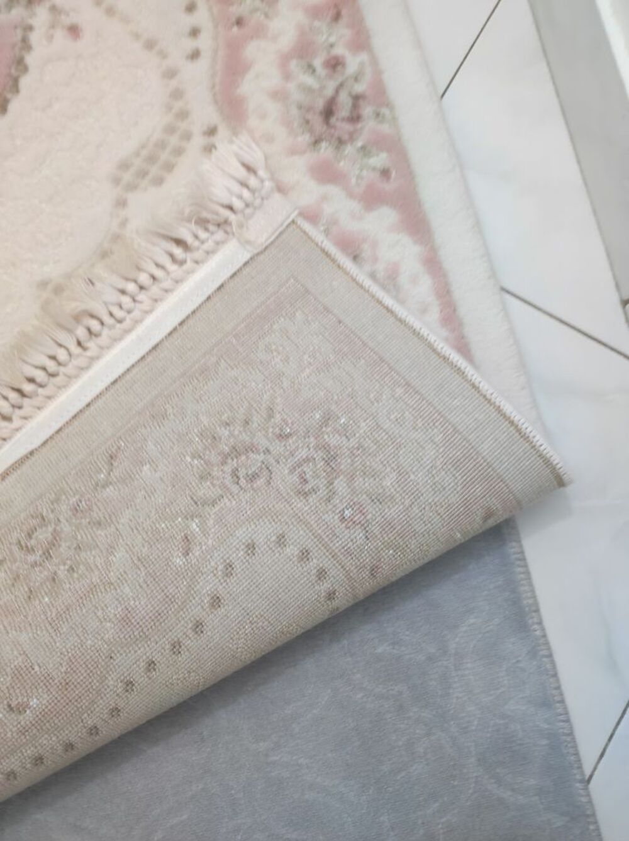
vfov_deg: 69.4
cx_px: 314
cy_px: 420
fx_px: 607
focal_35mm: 25
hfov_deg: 54.8
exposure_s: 1/33
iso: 727
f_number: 1.79
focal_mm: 4.7
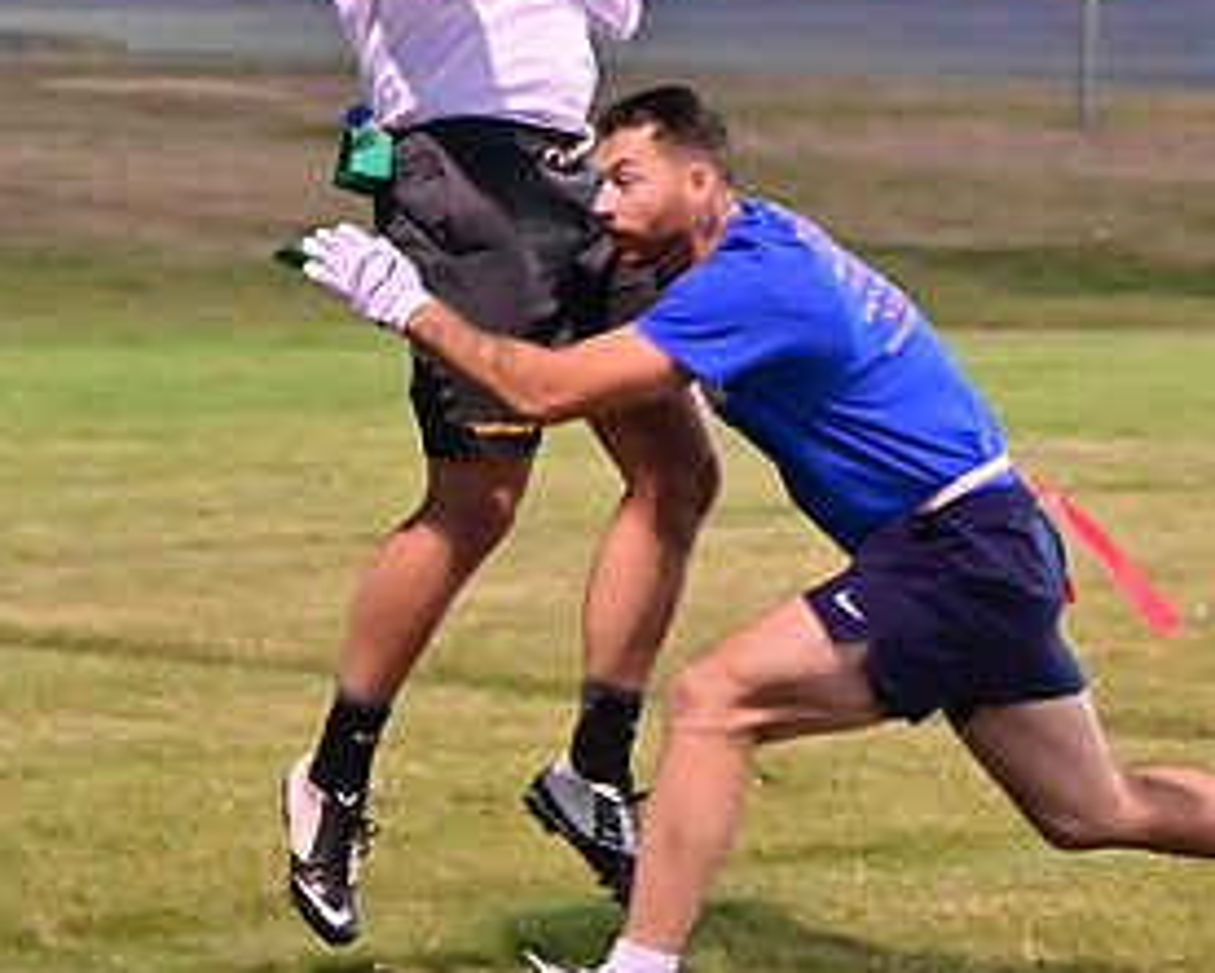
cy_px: 504
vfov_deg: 6.0
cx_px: 1087
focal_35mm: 260
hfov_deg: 7.4
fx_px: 9353
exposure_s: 1/320
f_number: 4
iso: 6400
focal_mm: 88
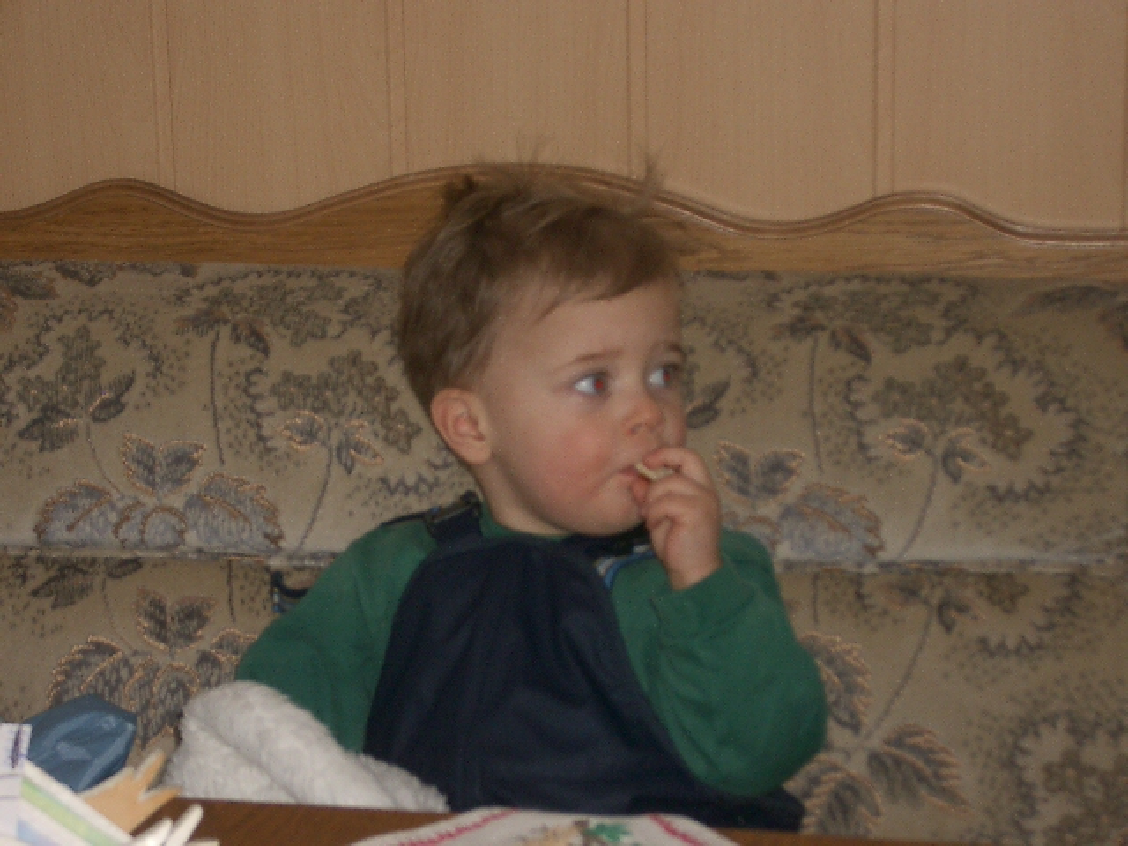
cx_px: 564
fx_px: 3422
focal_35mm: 105
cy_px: 423
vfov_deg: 14.1
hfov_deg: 18.7
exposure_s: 1/40
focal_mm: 17.4
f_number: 4.8
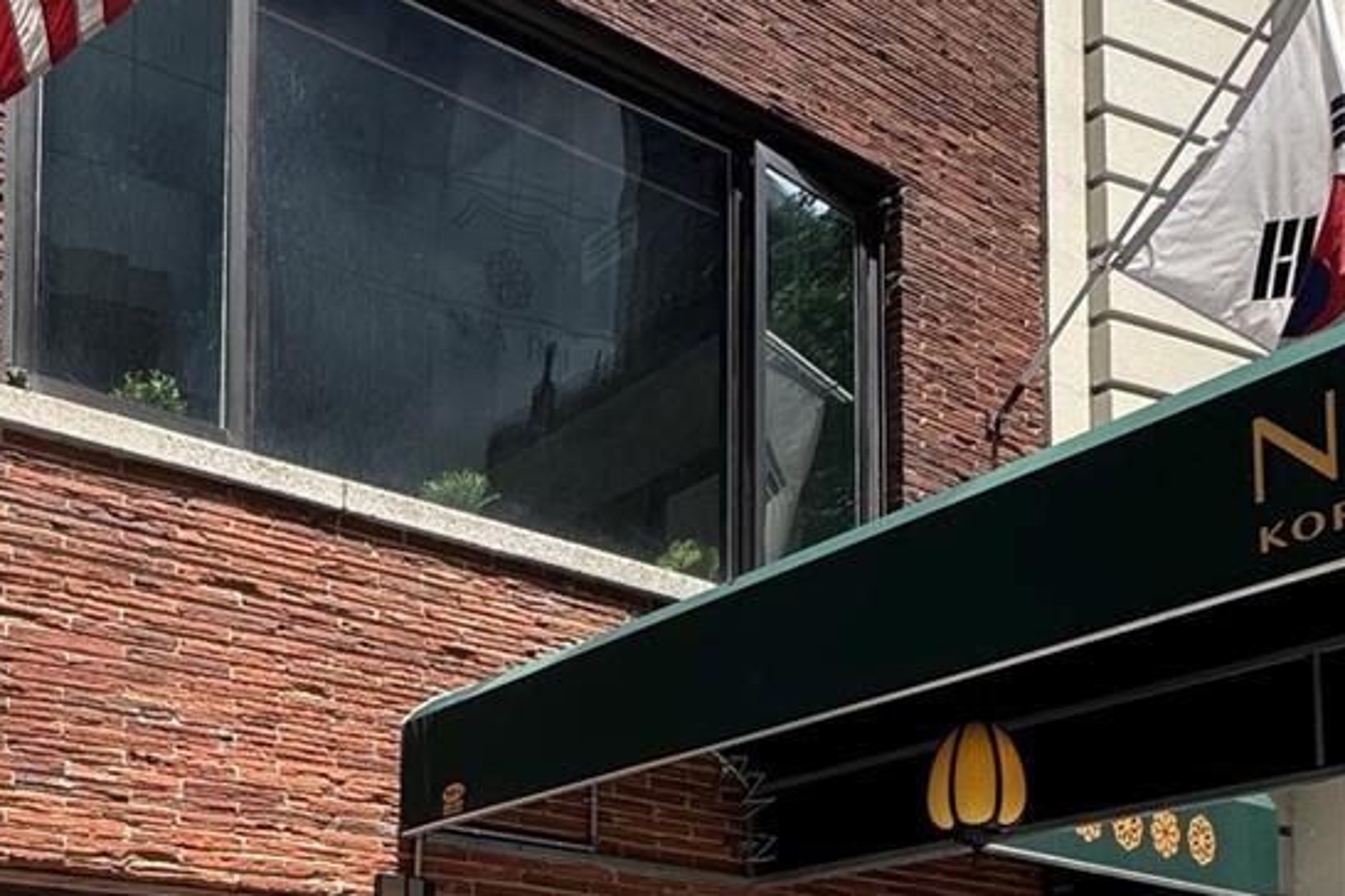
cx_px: 246
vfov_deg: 28.4
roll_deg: -0.1
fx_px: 1532
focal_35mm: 41
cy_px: 1078
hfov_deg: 44.8
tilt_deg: +2.4
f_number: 2.2
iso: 40
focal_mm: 2.22
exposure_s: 1/438
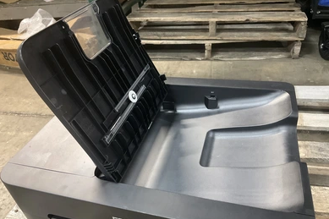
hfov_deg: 60.3
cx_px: 161
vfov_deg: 42.3
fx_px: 283
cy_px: 107
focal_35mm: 31
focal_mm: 3
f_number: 1.8
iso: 320
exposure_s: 1/30
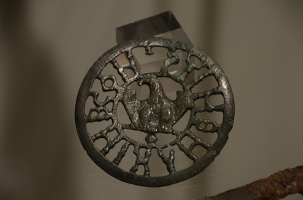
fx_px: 1889
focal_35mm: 225
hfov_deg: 9.2
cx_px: 152
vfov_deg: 6.1
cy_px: 100
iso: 1250
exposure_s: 1/60
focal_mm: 150
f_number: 6
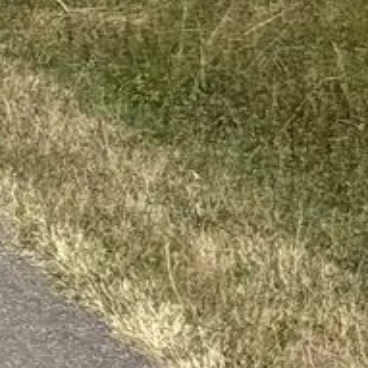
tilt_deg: +1.2
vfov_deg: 6.1
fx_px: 3416
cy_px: -193
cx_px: -736
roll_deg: -1.1
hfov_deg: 5.8
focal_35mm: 284
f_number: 1.78
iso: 64
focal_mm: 6.76
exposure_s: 1/6024
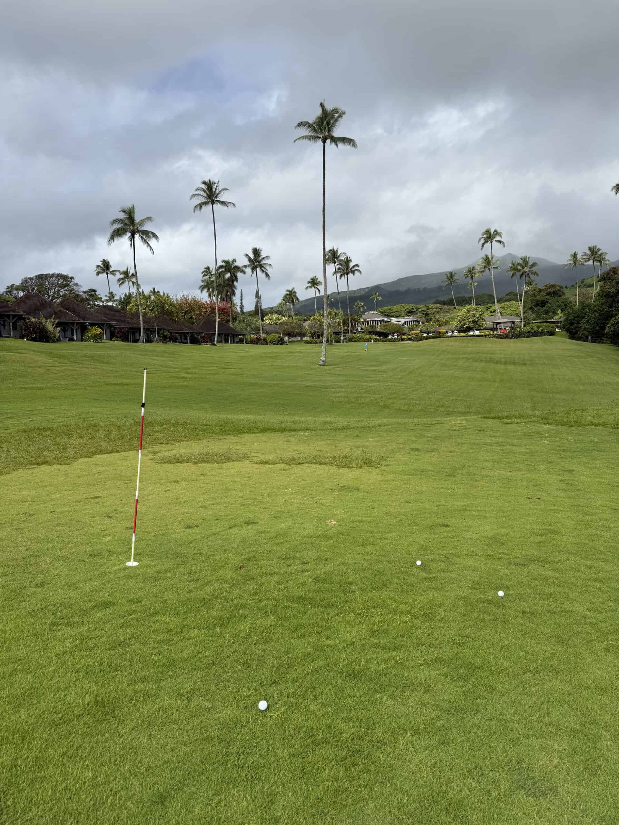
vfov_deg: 71.6
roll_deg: +1.5
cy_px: 412
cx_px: 310
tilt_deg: -3.7
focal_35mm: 24
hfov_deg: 56.8
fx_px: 572
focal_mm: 6.76
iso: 80
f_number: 1.78
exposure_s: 1/5319
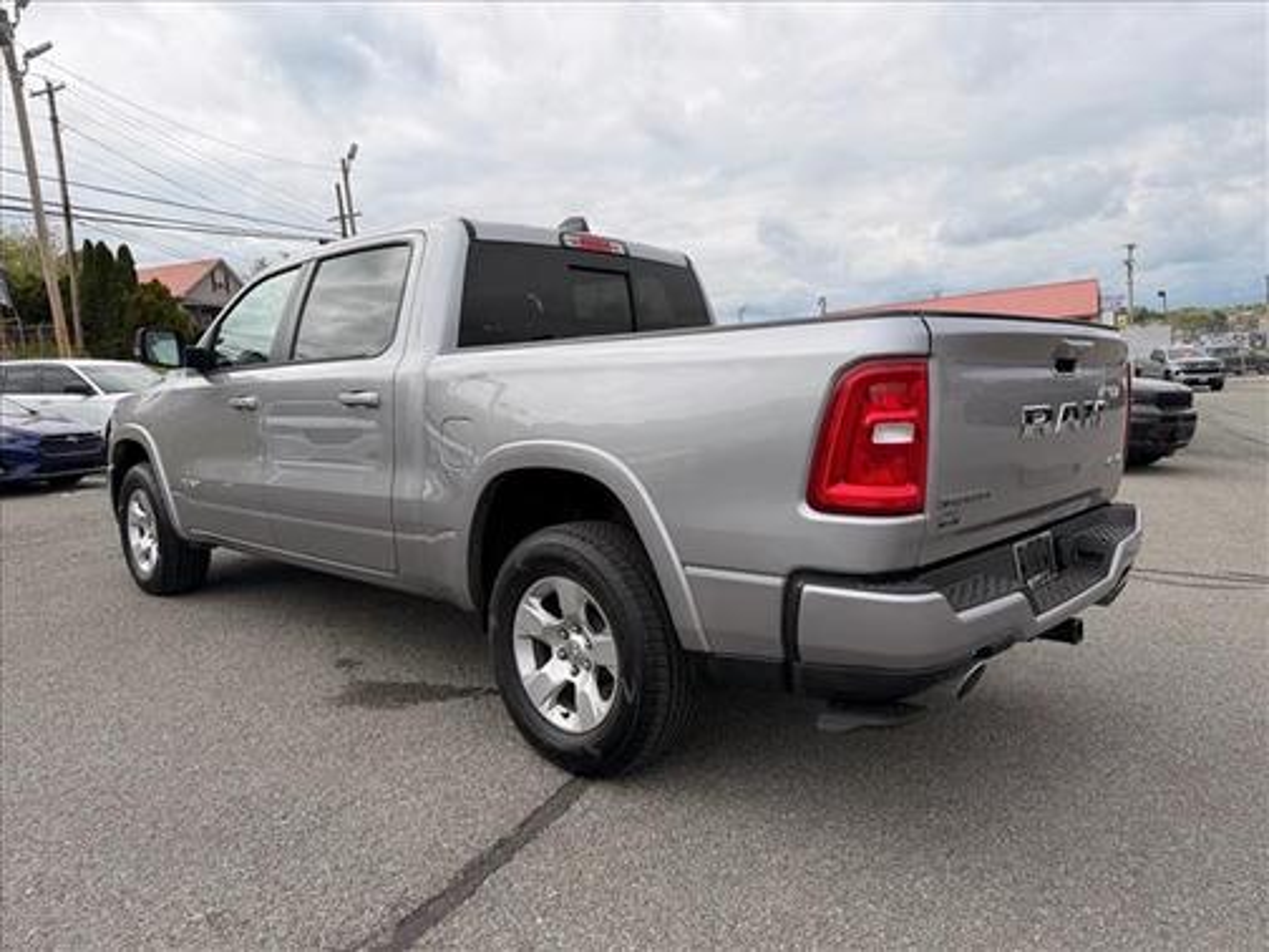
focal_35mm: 24
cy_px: 476
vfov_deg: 56.8
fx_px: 880
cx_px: 634
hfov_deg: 71.6
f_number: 1.78
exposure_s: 1/4673
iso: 80
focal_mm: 6.76
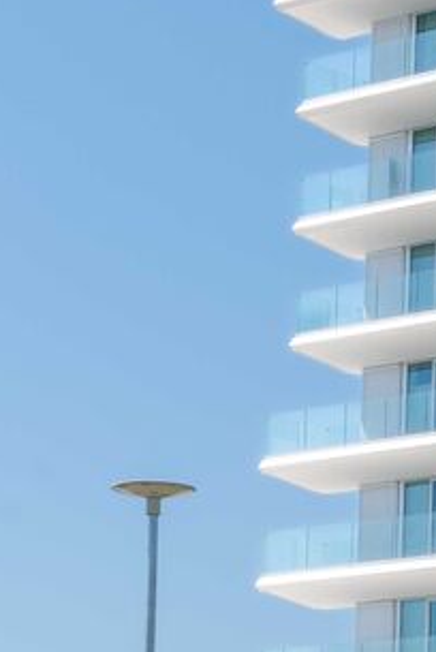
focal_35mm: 170
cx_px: 980
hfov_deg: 7.6
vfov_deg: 12.1
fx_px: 3081
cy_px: 284
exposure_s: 1/125
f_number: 11
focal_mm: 36
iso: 100
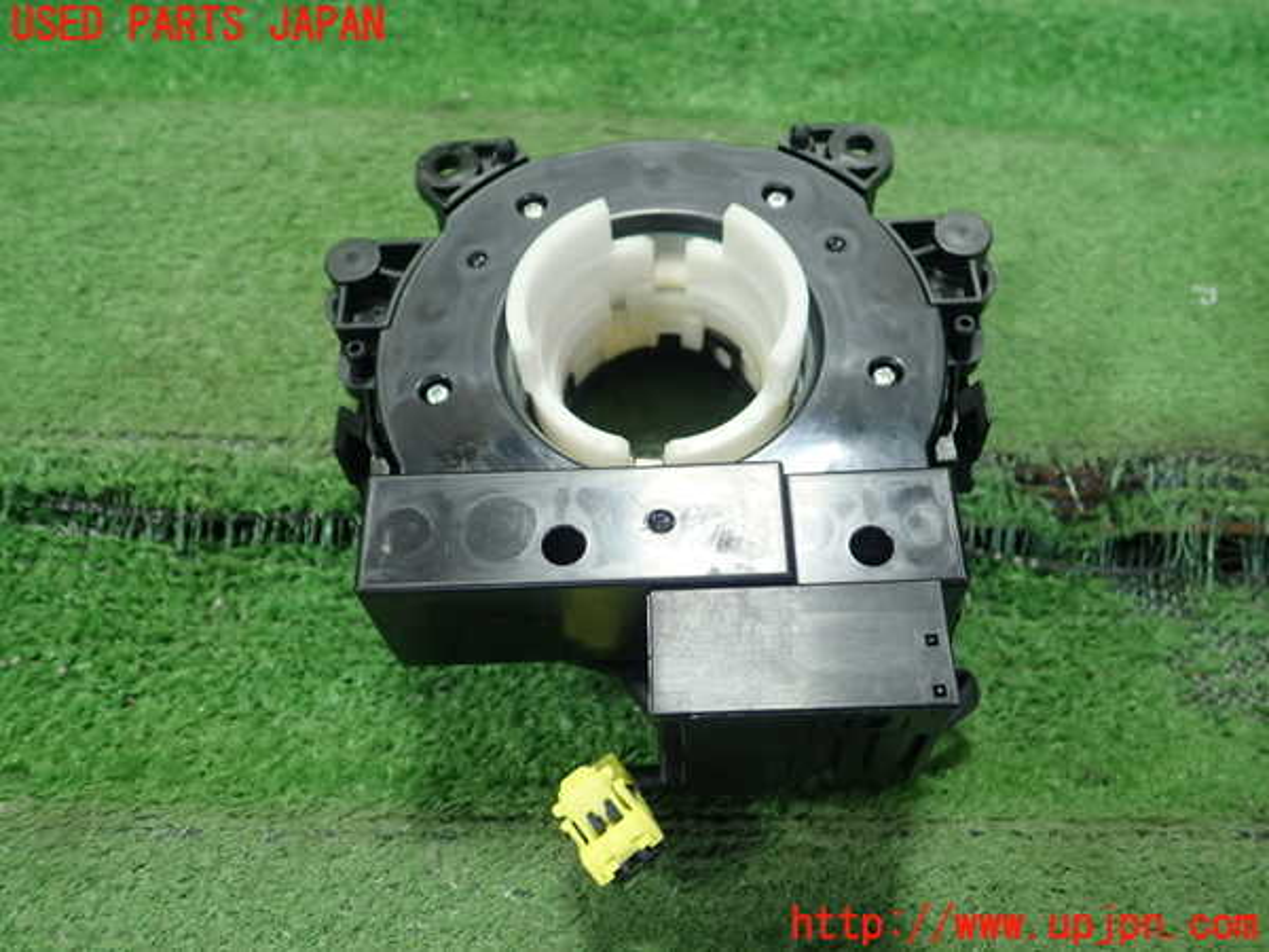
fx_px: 1100
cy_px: 476
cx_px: 634
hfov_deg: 60.0
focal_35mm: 30
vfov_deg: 46.8
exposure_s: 1/125
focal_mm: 5.5
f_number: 2.3
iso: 320
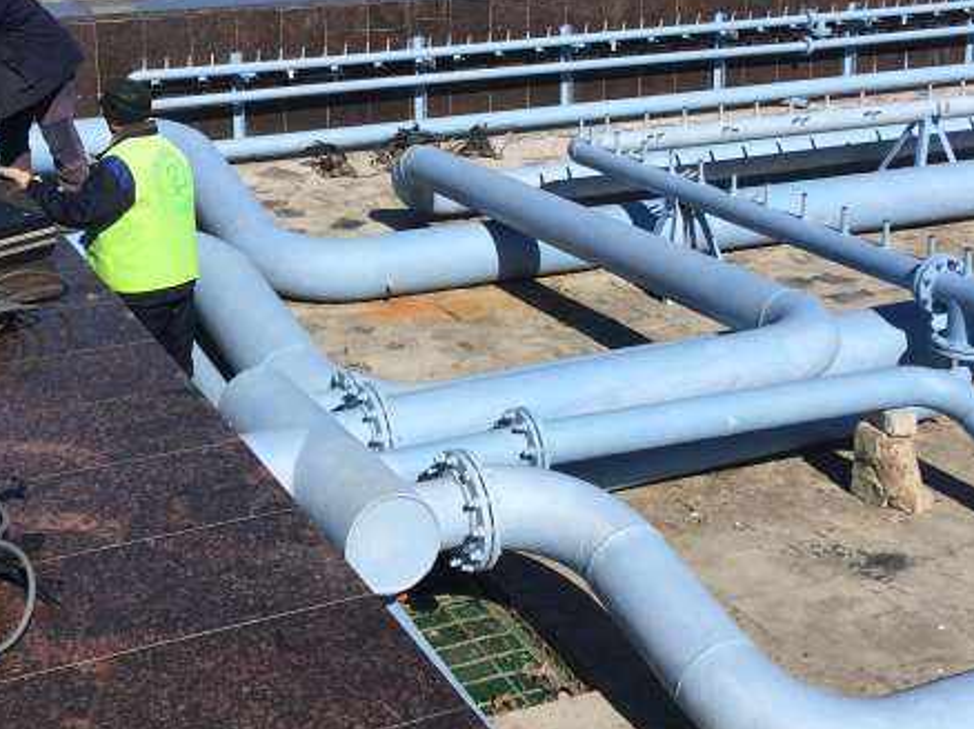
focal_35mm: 53
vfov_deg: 27.0
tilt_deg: -10.4
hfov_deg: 36.0
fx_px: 1490
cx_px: 380
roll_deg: +1.5
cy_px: 158
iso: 25
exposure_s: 1/2564
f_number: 2.2
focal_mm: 4.15
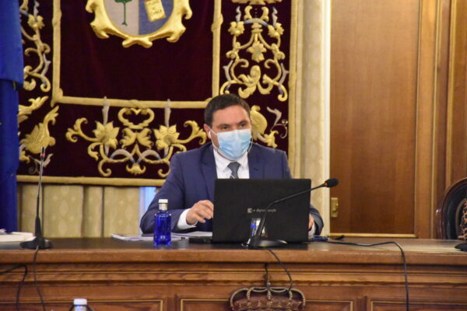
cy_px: 156
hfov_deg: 9.8
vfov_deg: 6.5
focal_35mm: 210
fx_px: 2724
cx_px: 234
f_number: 5.6
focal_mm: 140
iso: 12800
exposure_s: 1/125
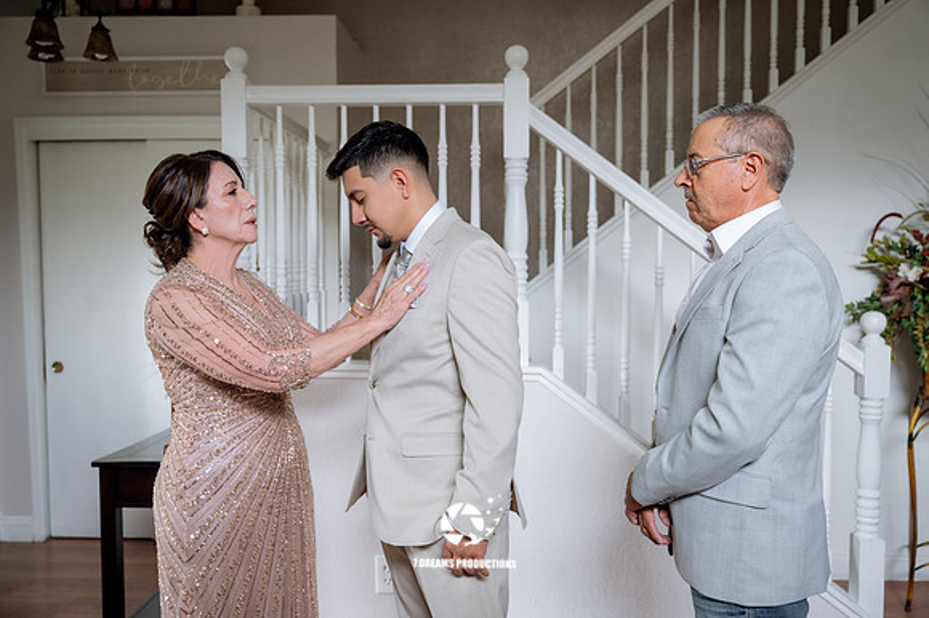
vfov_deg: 41.7
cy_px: 309
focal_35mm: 32
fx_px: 812
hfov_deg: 59.5
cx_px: 464
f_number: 3.2
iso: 800
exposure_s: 1/100
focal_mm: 31.5
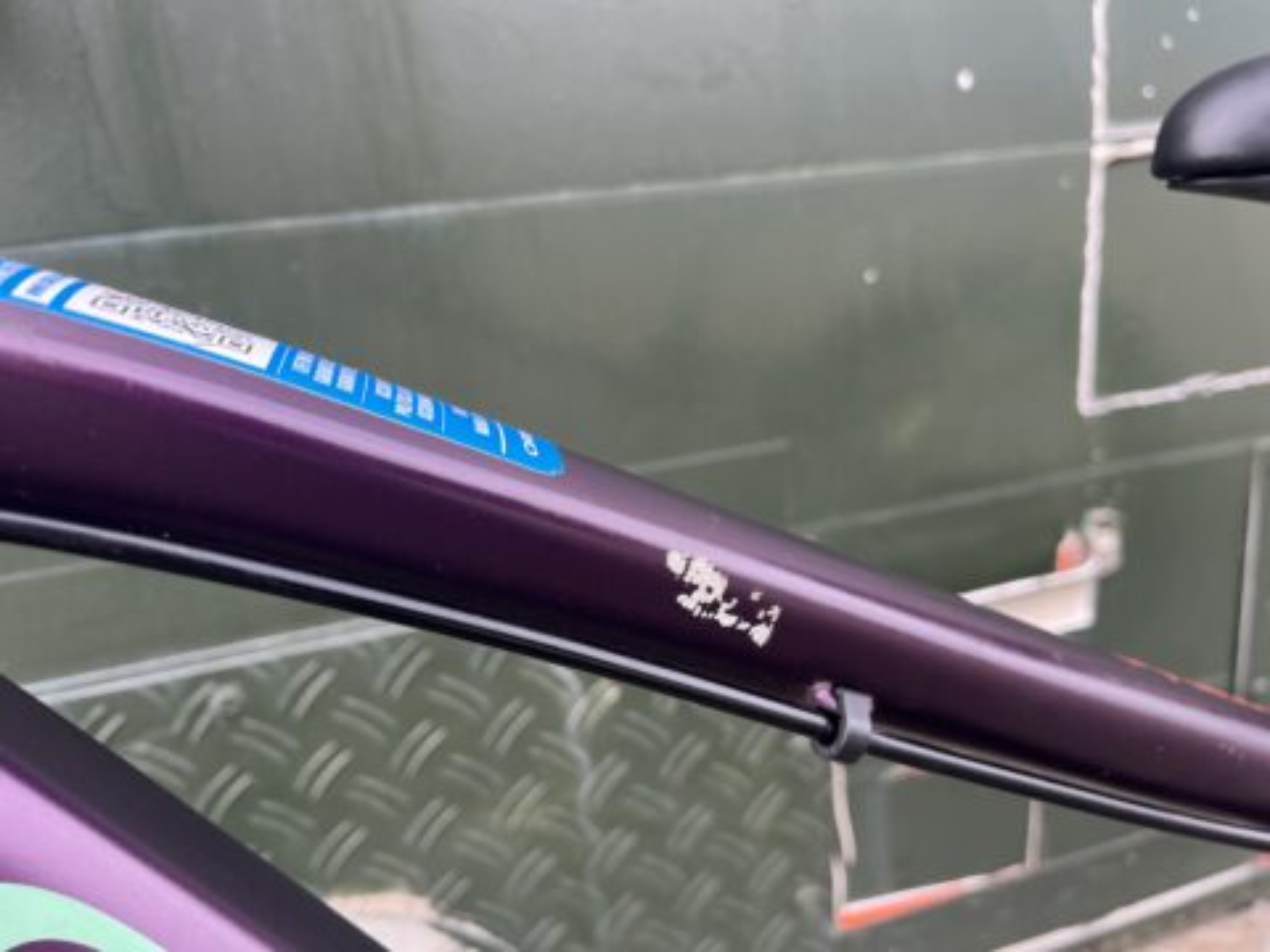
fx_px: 954
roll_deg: +5.5
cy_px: 476
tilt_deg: -18.4
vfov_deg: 53.1
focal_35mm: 26
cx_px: 635
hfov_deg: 67.3
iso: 50
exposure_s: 1/122
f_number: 1.6
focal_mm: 5.1
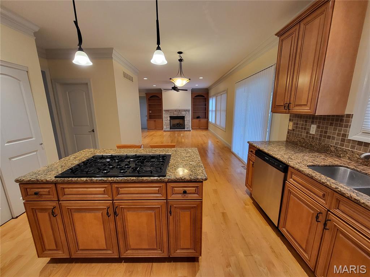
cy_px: 138
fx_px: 139
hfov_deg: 106.2
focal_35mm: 13
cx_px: 185
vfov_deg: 89.9
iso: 200
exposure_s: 1/60
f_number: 2.2
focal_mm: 1.74
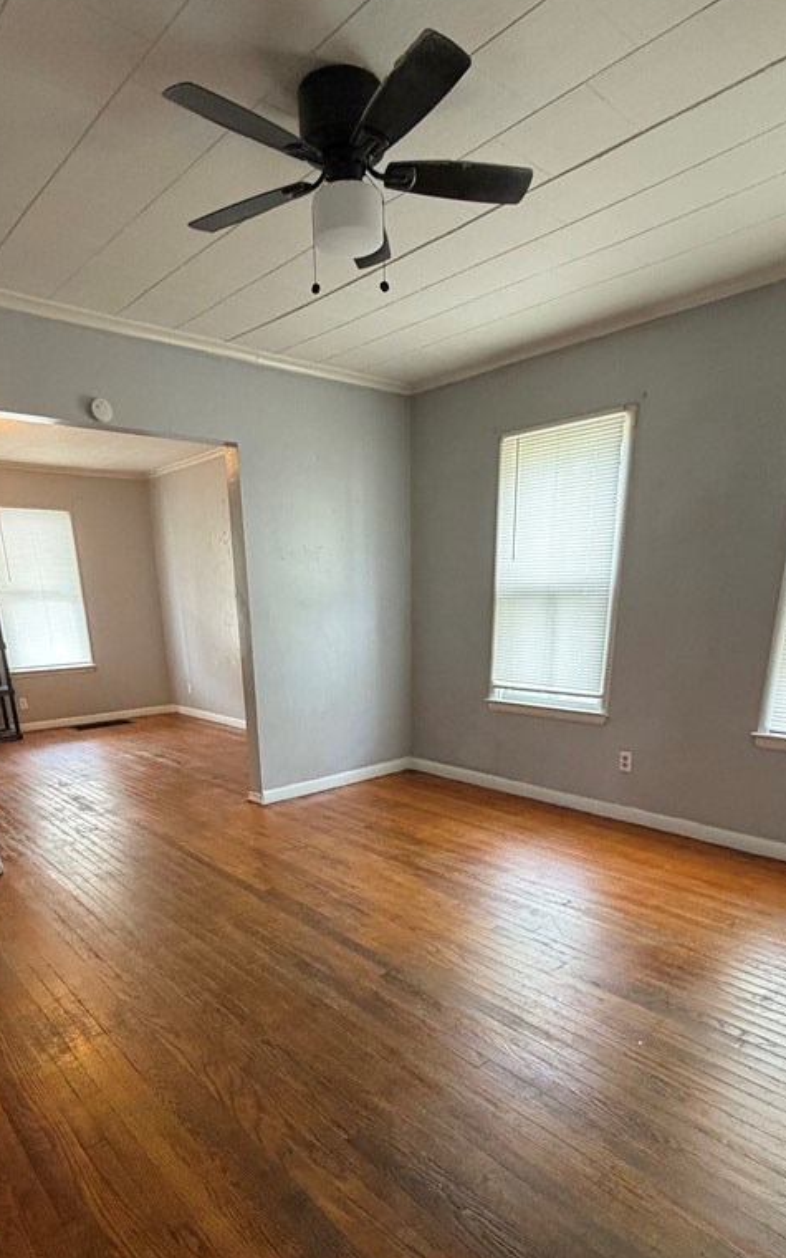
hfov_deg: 59.6
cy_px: 823
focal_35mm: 20
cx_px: 374
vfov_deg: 82.6
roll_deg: +1.4
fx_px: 685
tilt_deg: -18.0
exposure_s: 1/60
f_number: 2.2
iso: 500
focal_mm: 2.22
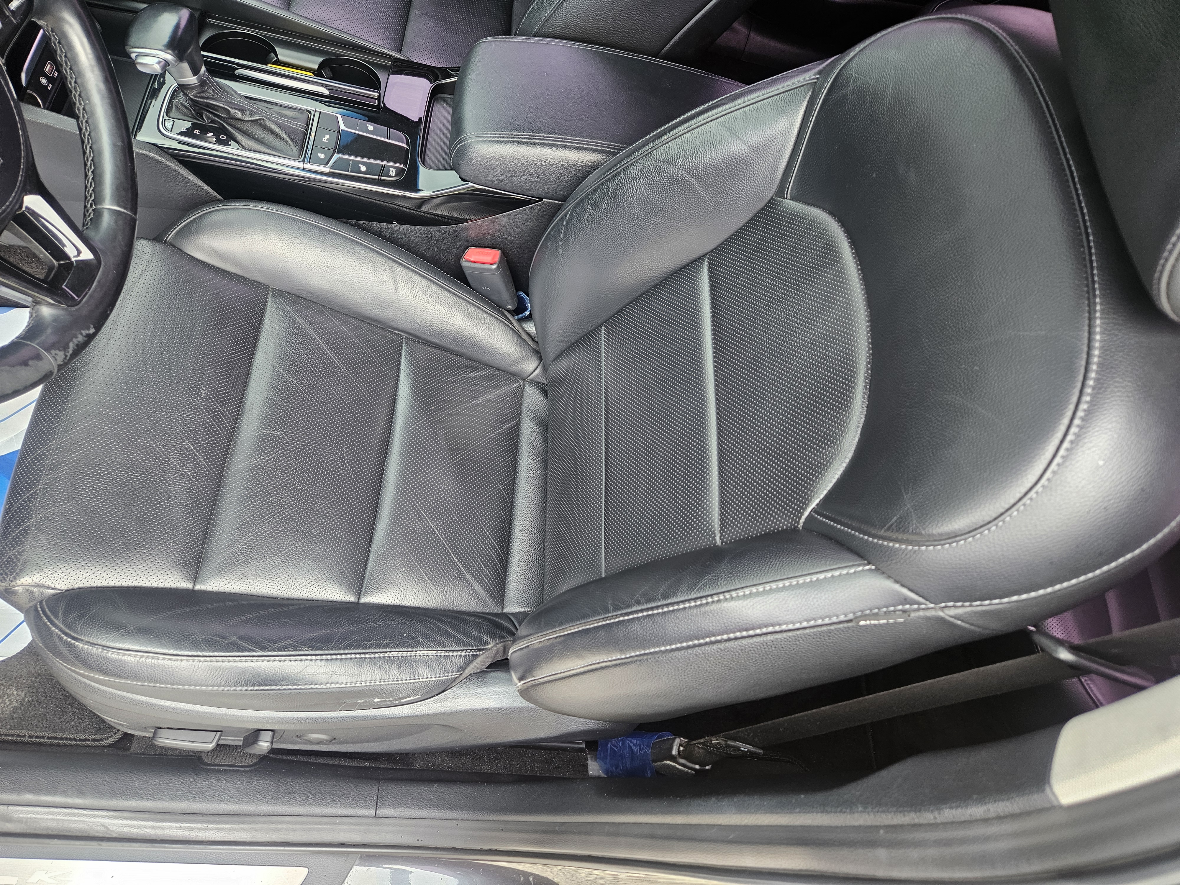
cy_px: 442
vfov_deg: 58.9
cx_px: 590
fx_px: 784
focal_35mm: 23
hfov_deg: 73.9
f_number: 1.8
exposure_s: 1/180
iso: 160
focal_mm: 5.4
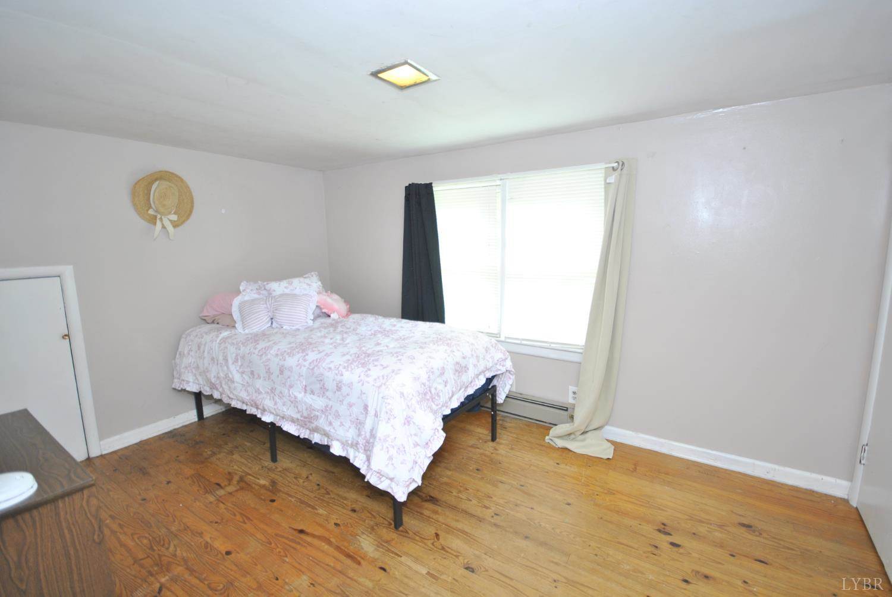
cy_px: 298
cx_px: 446
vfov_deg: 77.5
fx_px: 372
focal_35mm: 15
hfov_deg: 100.3
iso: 360
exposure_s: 1/30
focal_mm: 10
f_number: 4
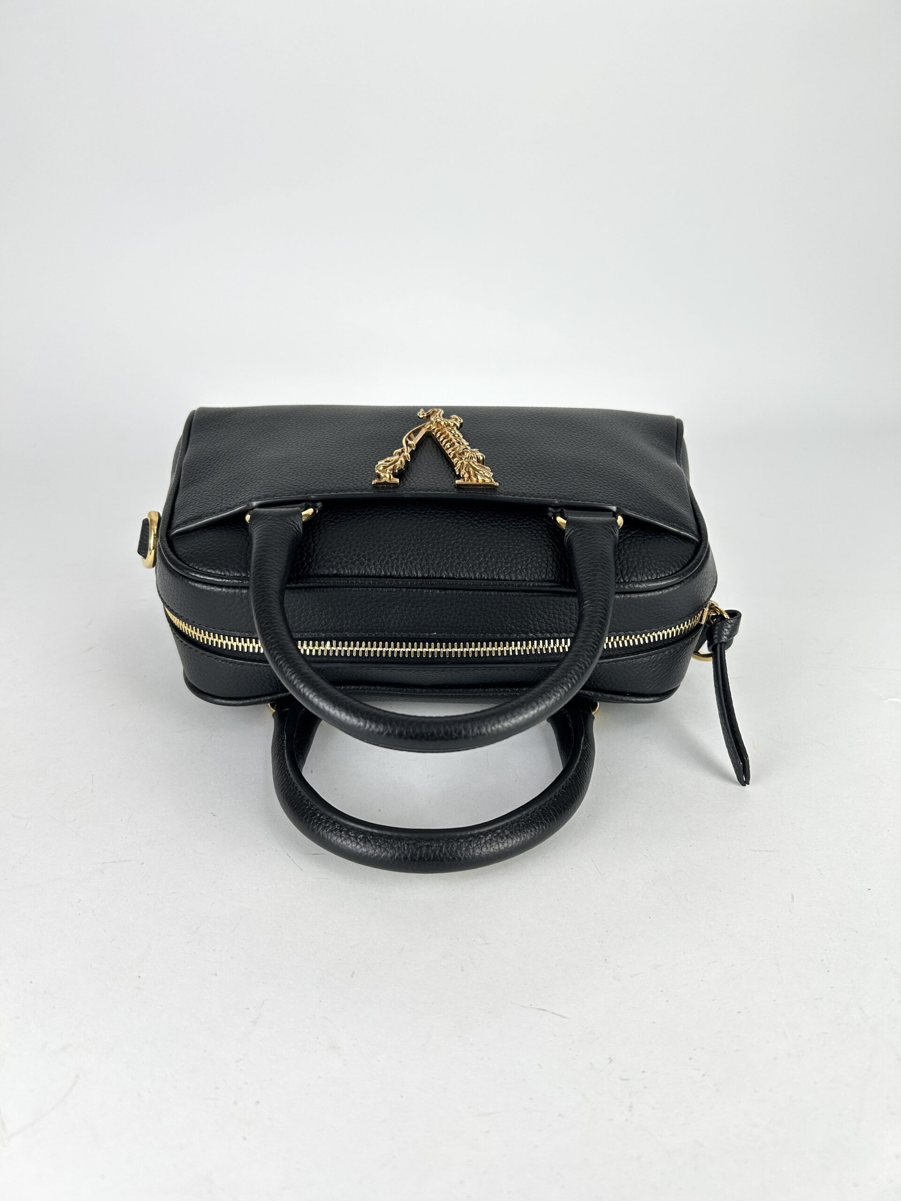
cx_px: 450
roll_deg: -2.4
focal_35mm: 26
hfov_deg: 53.1
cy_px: 600
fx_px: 902
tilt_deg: -25.8
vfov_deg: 67.3
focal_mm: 5.7
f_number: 1.5
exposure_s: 1/151
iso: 32
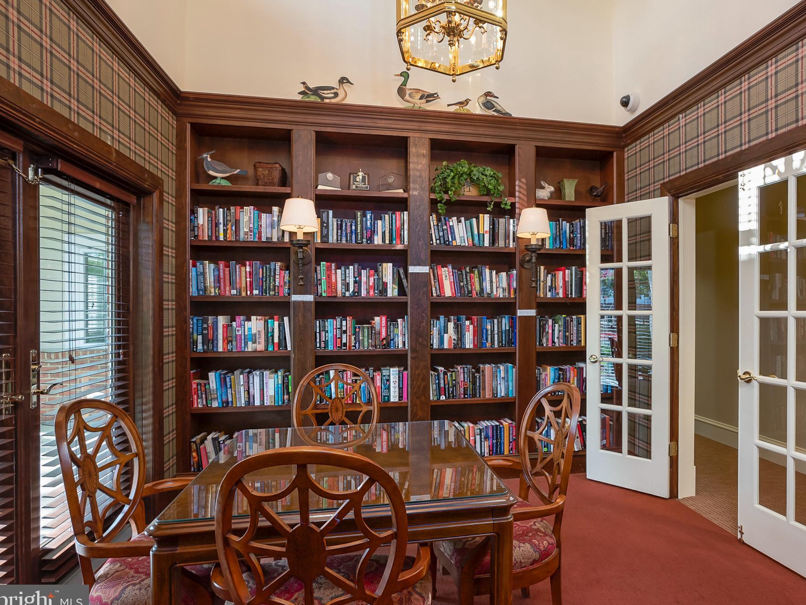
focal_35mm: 21
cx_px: 452
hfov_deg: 78.6
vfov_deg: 63.5
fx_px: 489
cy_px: 308
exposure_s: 1/15
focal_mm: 19
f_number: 8
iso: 640
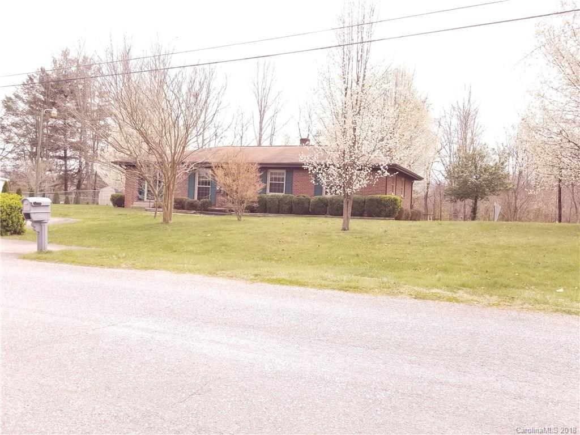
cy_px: 218
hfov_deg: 67.3
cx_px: 290
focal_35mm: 26
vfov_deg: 53.1
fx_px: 436
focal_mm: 4.25
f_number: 1.7
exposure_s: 1/1000
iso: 100
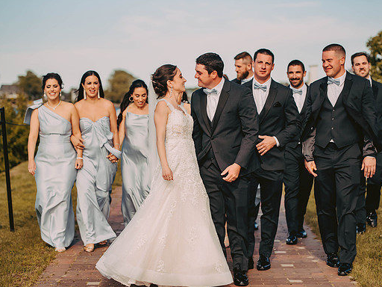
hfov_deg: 20.0
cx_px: 201
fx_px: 1081
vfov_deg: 15.1
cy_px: 144
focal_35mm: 98
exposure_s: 1/4000
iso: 500
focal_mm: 90
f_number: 2.8
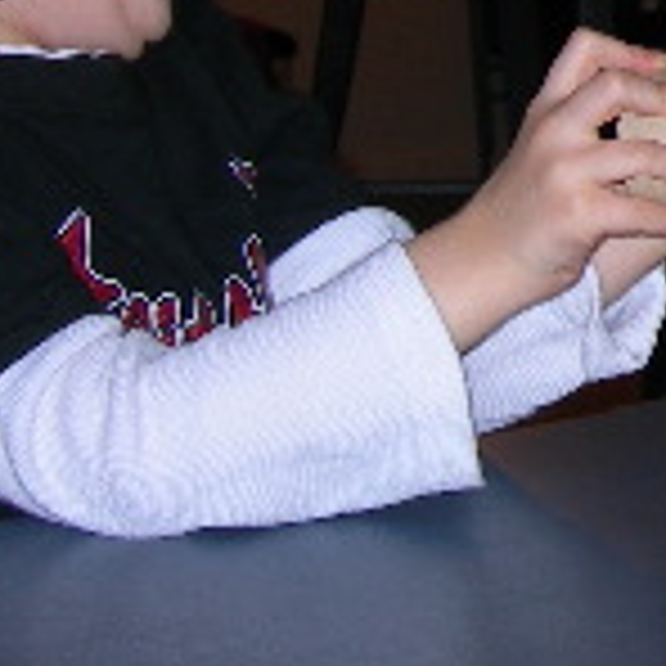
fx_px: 3156
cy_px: 4
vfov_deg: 11.9
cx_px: 1228
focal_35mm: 145
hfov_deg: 11.2
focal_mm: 7.8
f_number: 2.8
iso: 50
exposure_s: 1/60.1
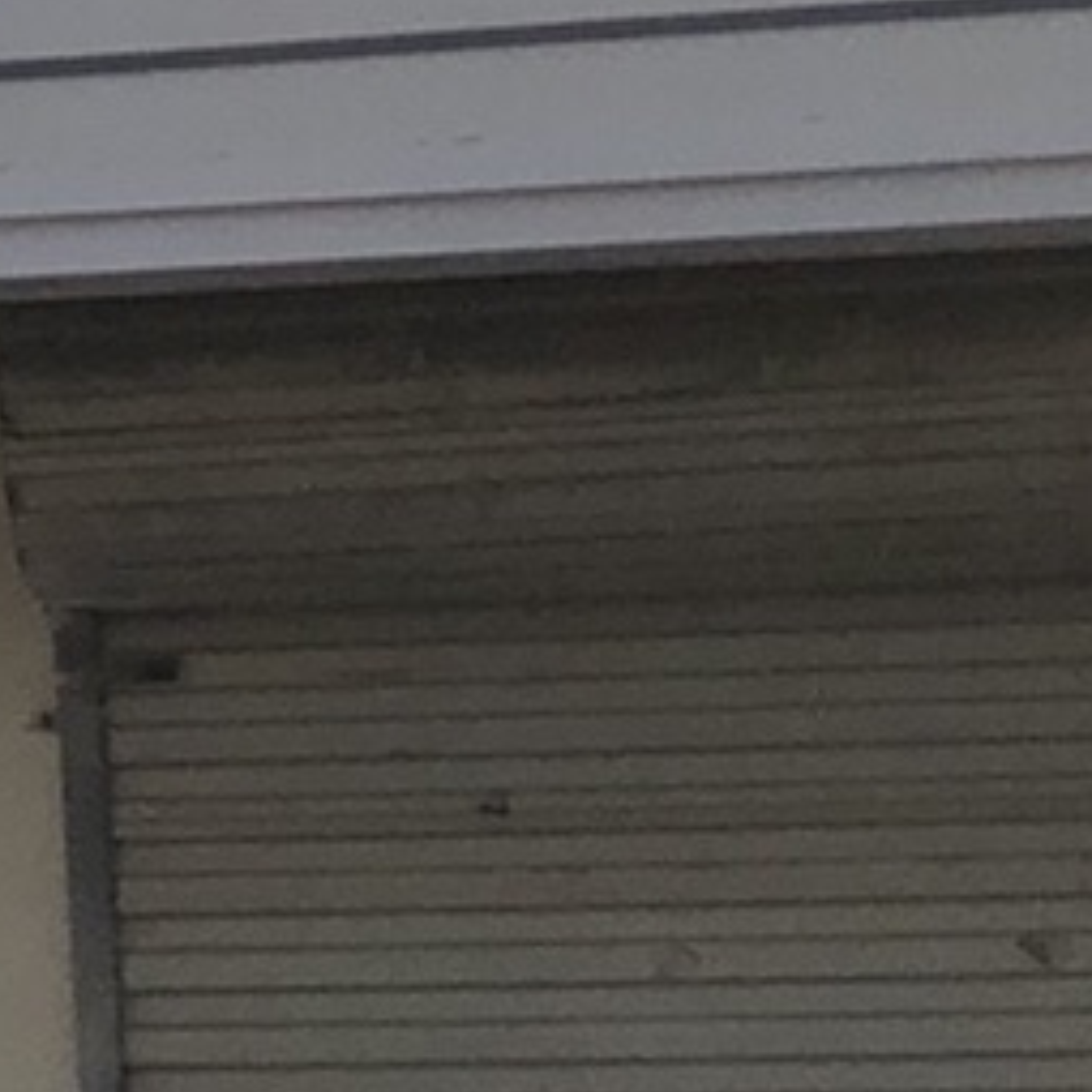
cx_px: -1426
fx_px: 6924
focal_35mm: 194
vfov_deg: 8.8
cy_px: -655
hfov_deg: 8.3
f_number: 1.8
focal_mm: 3.99
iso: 20
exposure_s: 1/5348
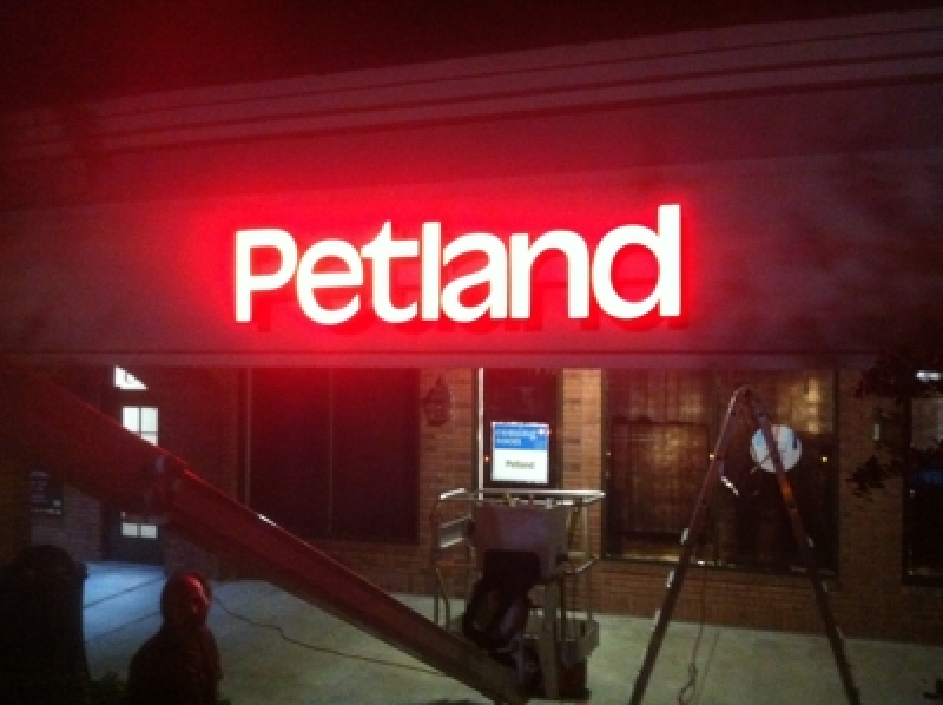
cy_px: 352
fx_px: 952
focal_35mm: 35
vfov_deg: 40.6
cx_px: 472
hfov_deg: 52.7
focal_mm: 3.85
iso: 1000
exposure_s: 1/15
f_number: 2.8
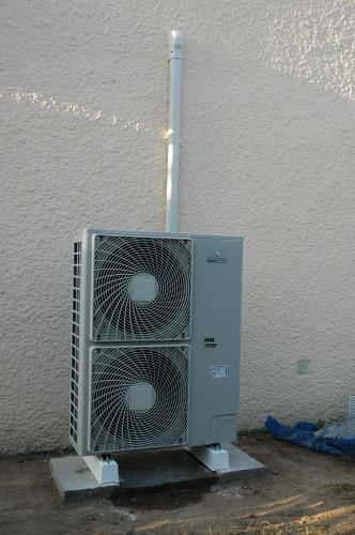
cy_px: 268
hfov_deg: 35.4
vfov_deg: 51.3
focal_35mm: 38
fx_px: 556
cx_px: 178
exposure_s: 1/125
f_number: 5.6
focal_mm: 25
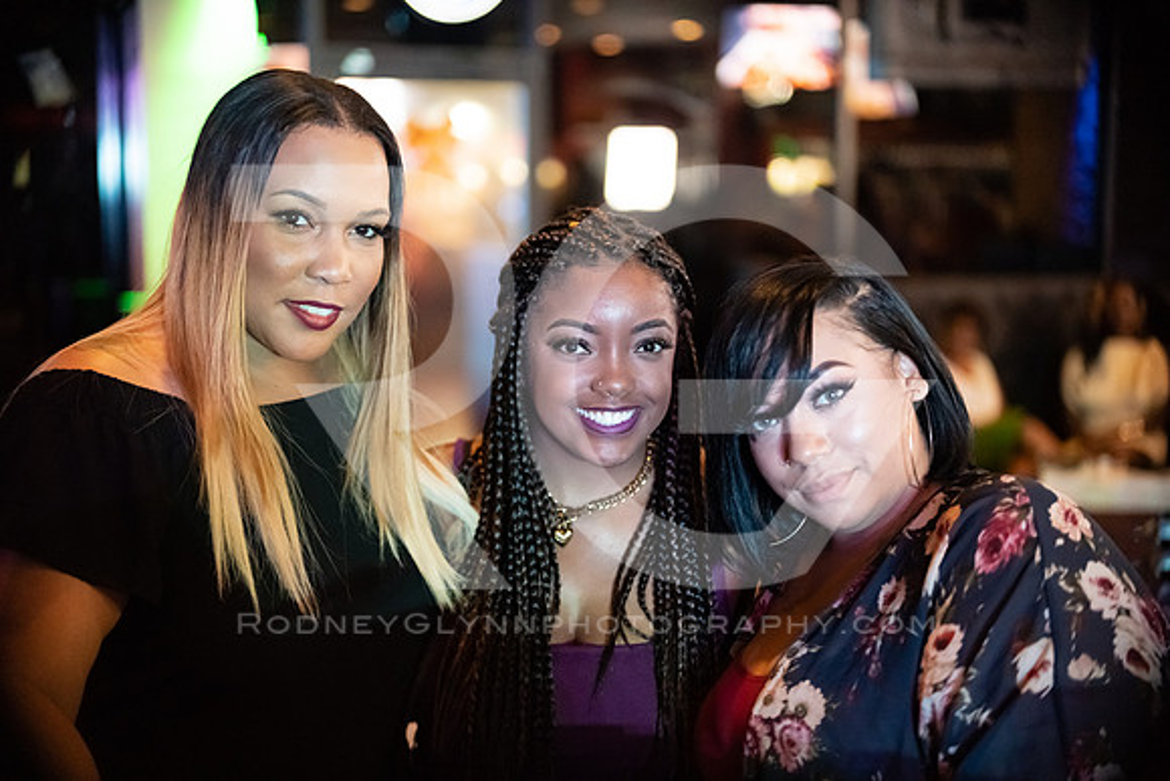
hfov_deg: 39.6
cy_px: 390
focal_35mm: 50
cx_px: 585
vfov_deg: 27.0
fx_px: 1625
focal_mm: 50
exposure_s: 1/60
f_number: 1.8
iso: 12800
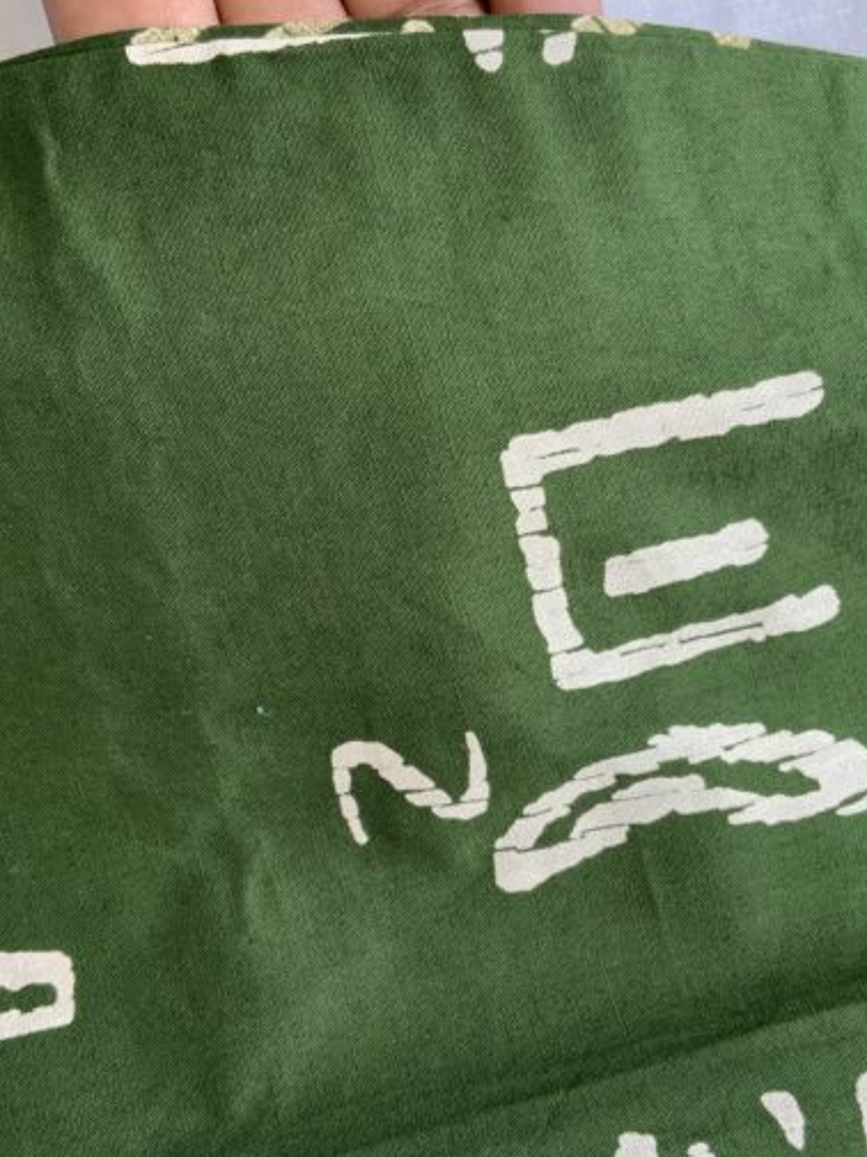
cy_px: 578
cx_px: 463
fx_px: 1536
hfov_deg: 31.5
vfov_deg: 41.2
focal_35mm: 46
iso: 16
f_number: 1.8
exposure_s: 1/152
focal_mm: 3
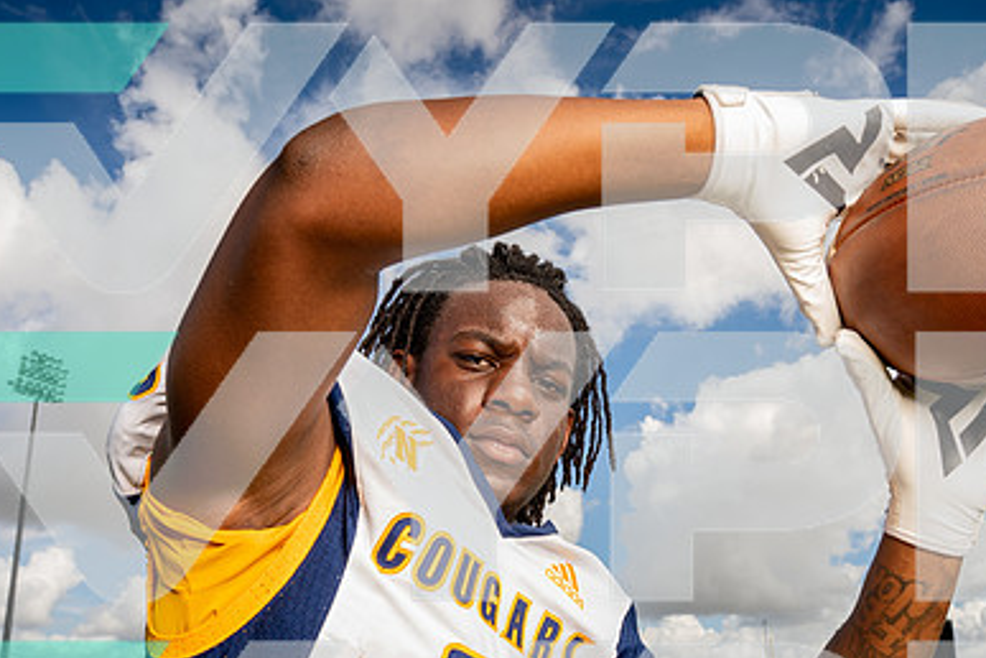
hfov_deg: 53.0
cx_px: 561
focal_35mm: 36
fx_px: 986
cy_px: 468
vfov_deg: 36.3
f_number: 8
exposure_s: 1/250
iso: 125
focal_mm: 24
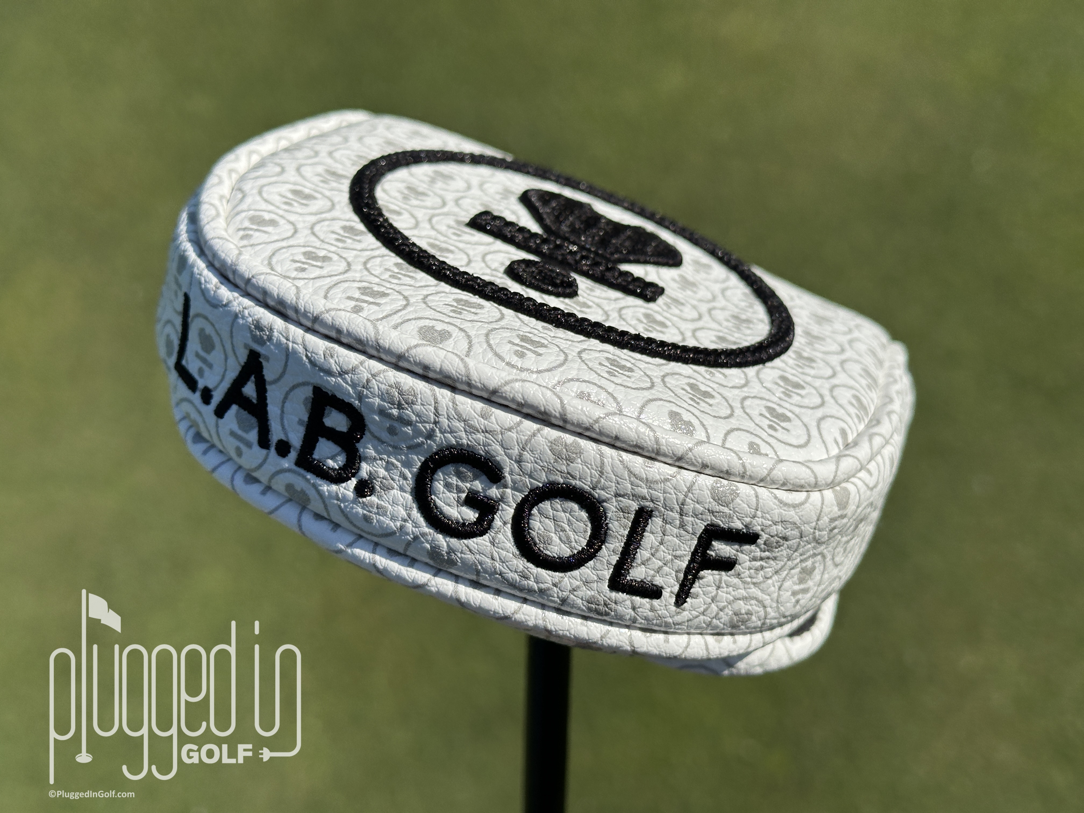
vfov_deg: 30.3
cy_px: 406
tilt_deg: -59.9
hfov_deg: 39.7
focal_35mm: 48
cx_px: 542
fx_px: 1503
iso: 64
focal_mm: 6.86
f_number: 1.78
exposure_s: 1/8197
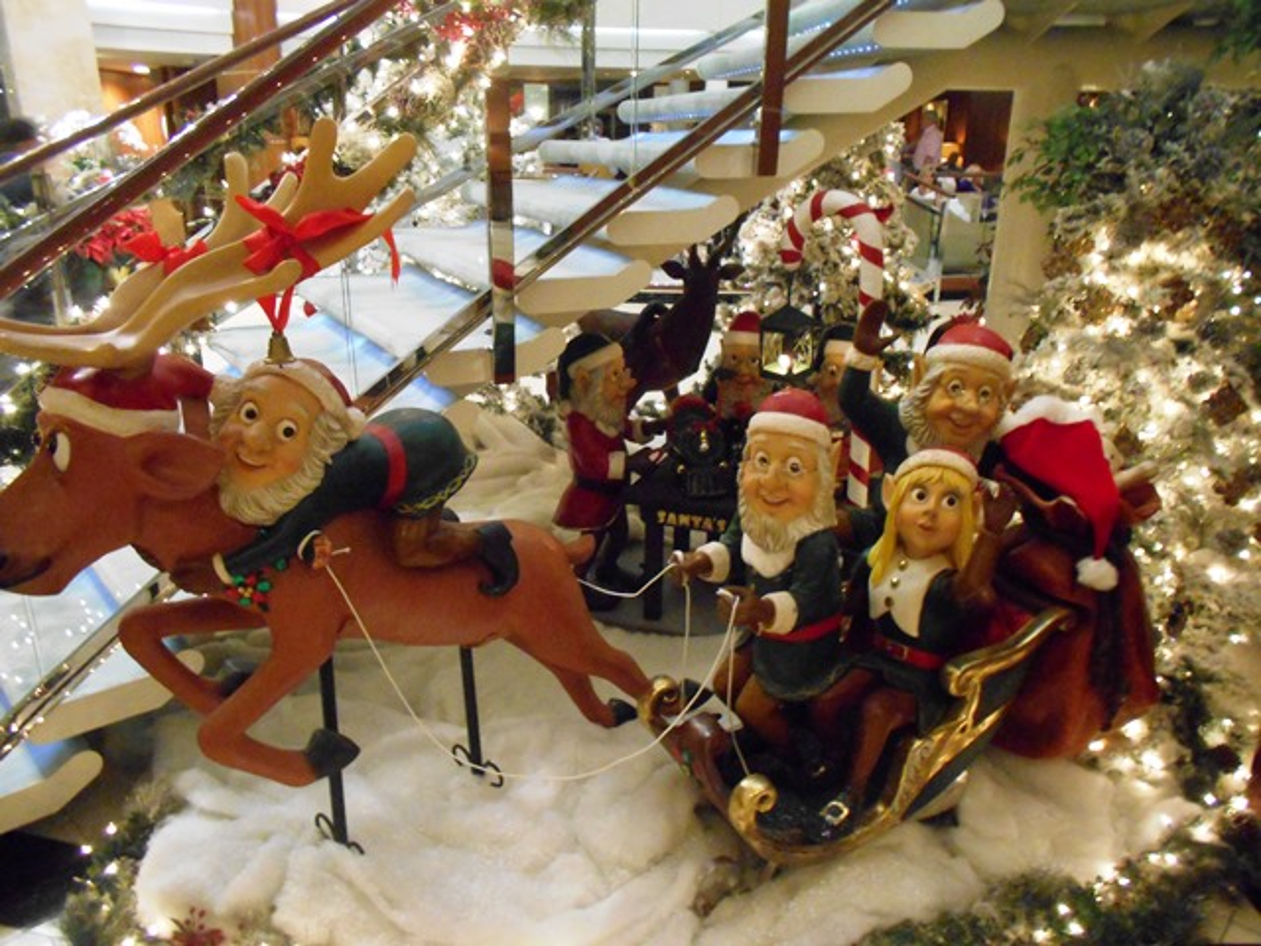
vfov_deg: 53.1
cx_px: 630
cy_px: 473
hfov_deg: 67.3
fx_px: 947
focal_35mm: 26
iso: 800
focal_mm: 4.6
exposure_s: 1/10
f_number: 3.2
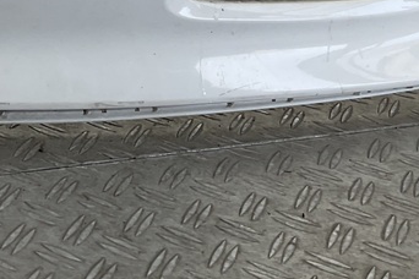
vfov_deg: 14.2
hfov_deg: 22.2
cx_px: 29
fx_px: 1036
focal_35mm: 89
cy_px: -154
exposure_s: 1/140
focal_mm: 3
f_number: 1.8
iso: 16
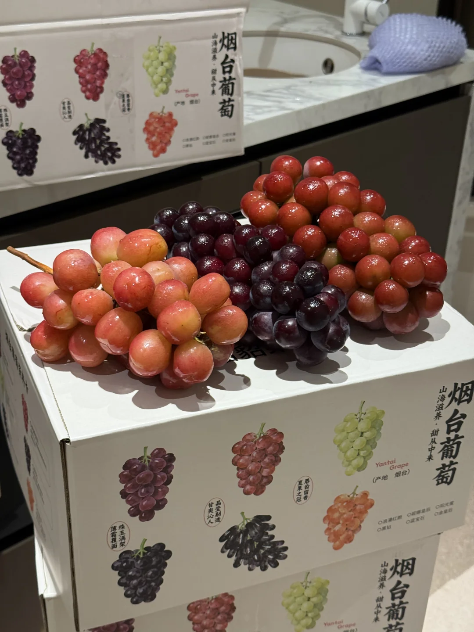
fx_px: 876
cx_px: 237
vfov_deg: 39.7
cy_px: 316
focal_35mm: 48
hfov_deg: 30.3
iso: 160
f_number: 1.78
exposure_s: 1/100
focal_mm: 6.76
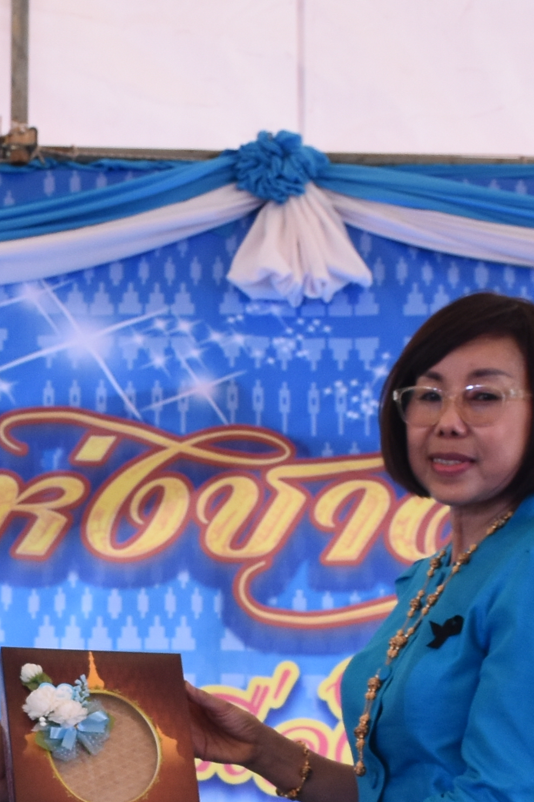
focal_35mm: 182
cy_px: 786
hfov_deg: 7.5
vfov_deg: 11.2
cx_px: -4
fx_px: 4050
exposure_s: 1/250
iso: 400
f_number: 8
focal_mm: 30
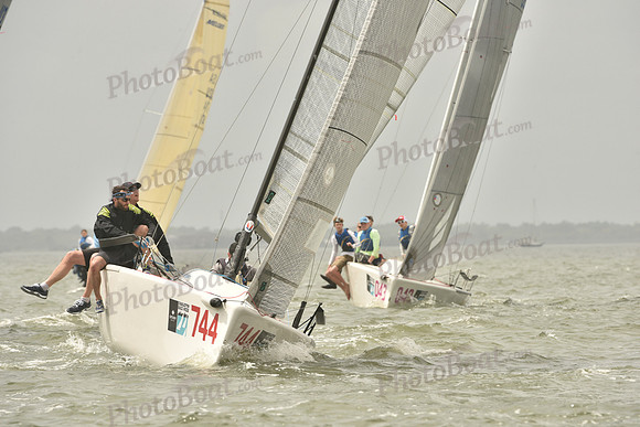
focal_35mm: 300
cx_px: 320
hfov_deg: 6.9
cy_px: 214
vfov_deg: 4.6
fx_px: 5334
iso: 400
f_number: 10
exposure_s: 1/1000
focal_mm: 300
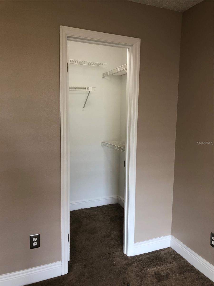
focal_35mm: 28
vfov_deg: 63.4
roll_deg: -0.8
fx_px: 231
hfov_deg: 49.7
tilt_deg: -6.4
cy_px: 143
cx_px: 107
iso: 40
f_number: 1.8
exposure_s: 1/17
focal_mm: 3.99
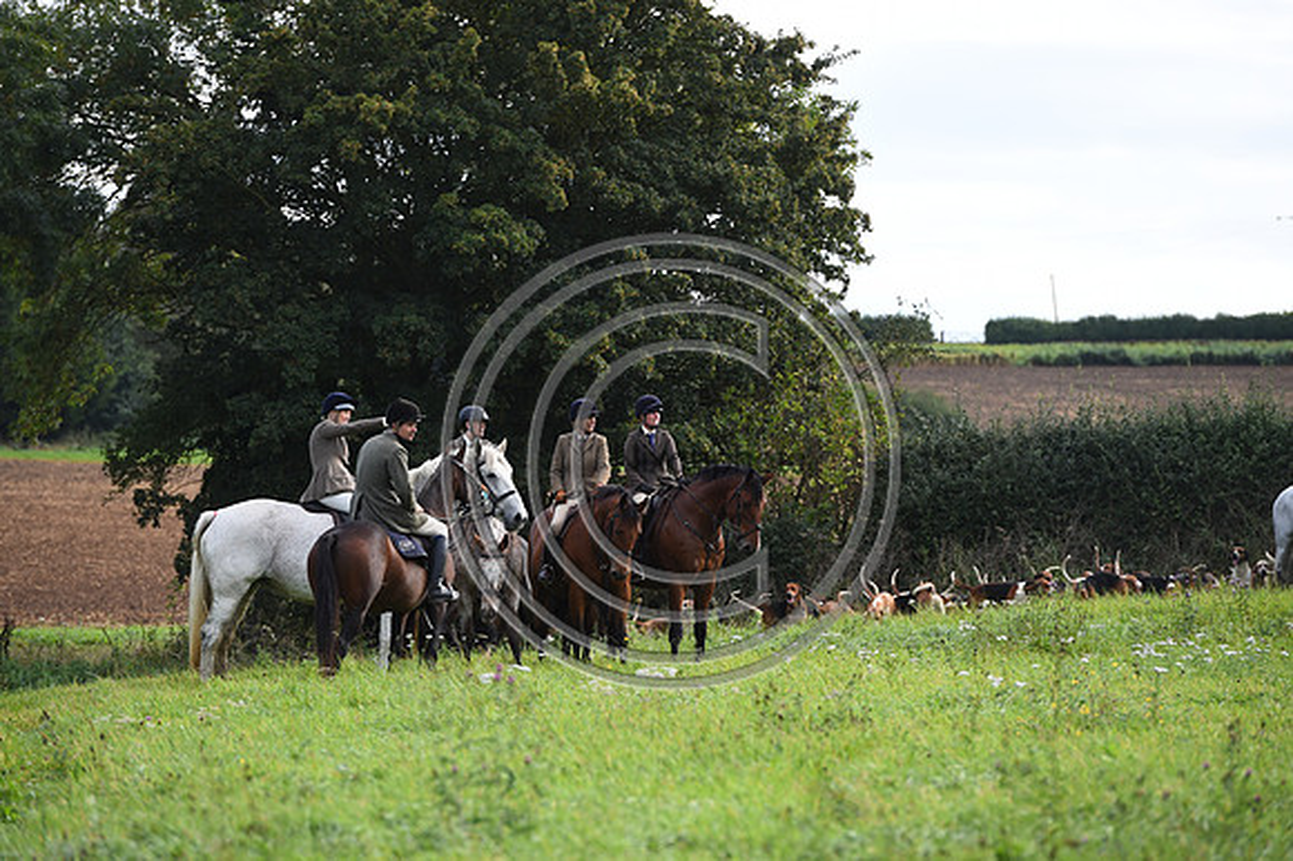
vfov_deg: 6.9
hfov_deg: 10.3
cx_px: 646
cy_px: 430
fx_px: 7179
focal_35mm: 200
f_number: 5
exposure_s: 1/800
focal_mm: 200
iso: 500
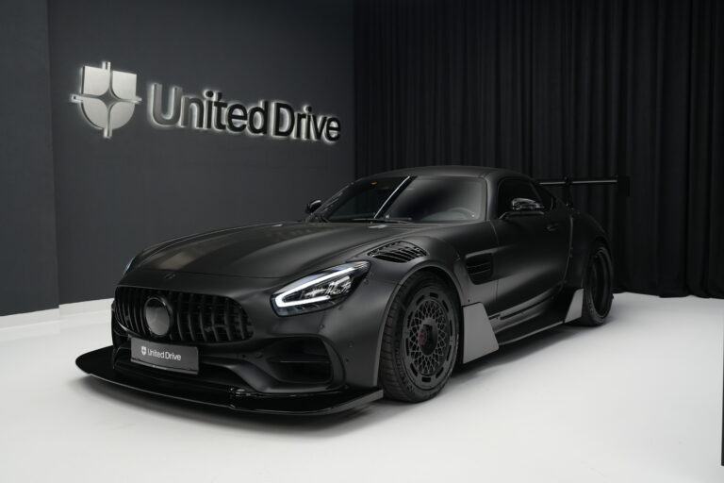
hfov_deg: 54.4
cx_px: 362
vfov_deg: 37.9
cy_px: 242
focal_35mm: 35
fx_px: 704
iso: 1250
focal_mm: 35
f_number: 4
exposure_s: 1/60
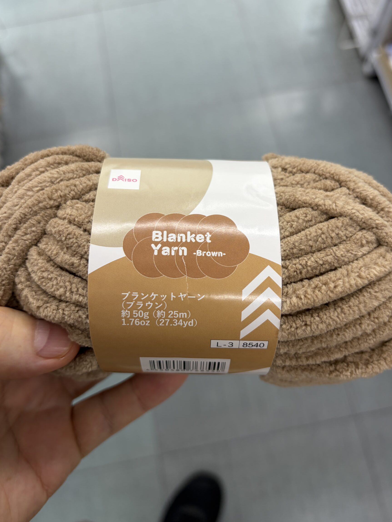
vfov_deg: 61.6
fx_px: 438
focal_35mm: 29
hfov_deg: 48.2
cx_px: 207
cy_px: 240
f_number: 1.6
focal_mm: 5.96
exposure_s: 1/120
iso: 50
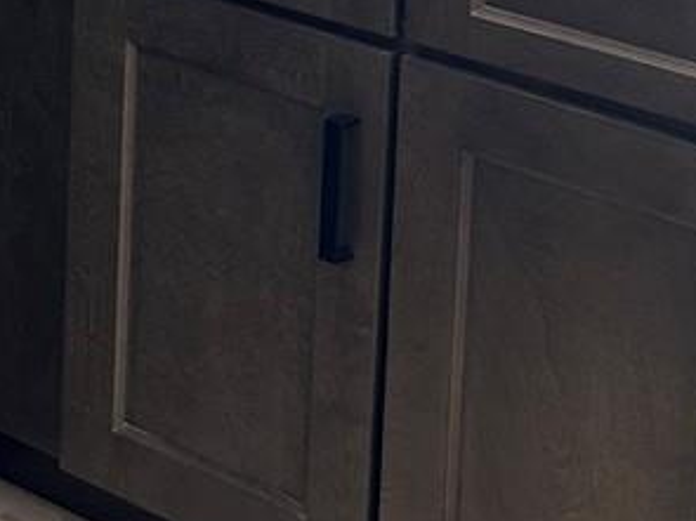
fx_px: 2834
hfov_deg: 13.0
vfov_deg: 9.7
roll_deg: -0.5
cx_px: -458
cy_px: -568
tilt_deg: -6.9
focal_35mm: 141
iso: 64
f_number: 1.5
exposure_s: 1/60
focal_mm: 5.7
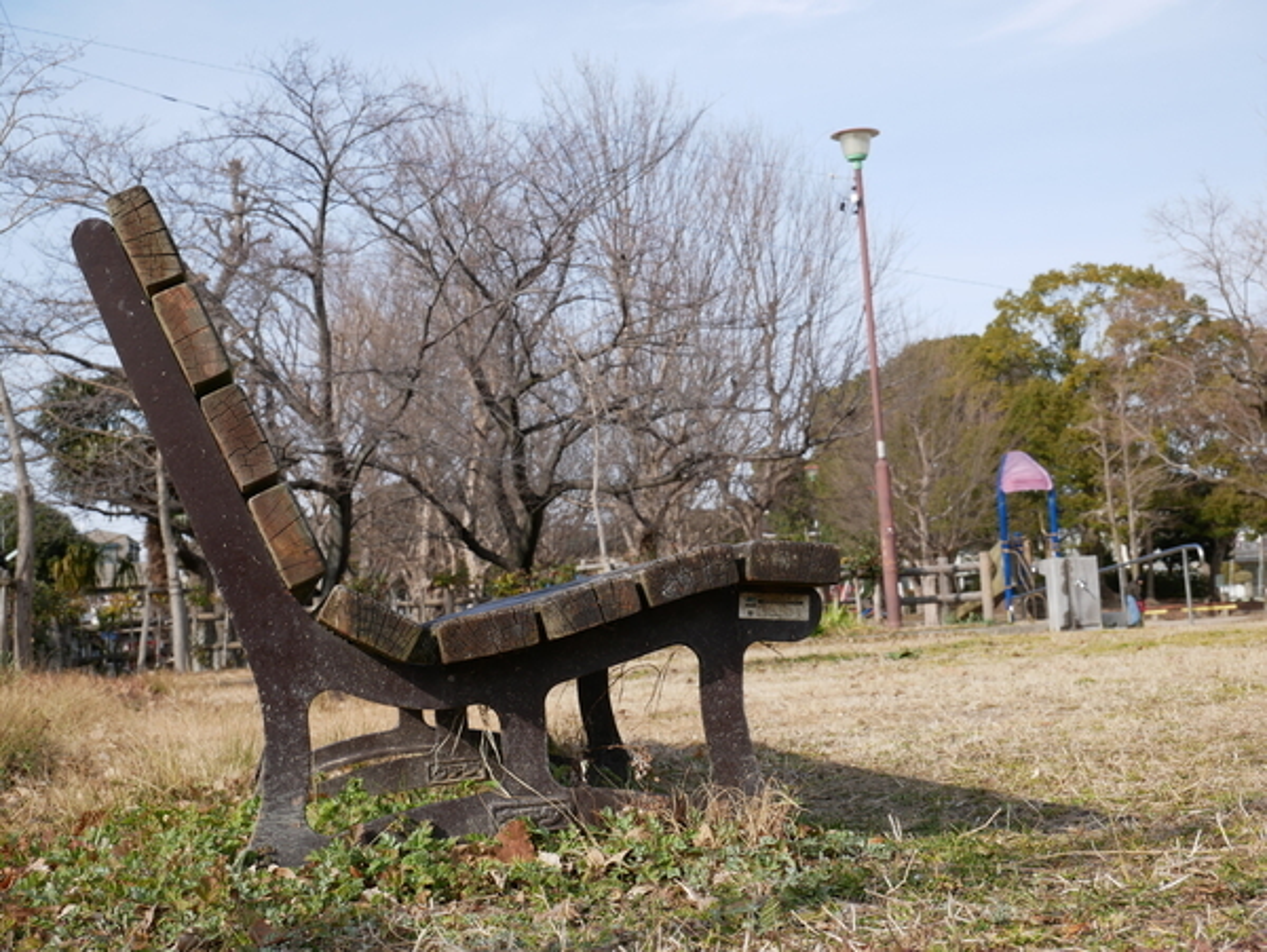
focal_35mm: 50
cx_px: 634
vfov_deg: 29.1
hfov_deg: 38.2
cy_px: 476
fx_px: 1832
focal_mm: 25
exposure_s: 1/250
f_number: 8
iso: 200
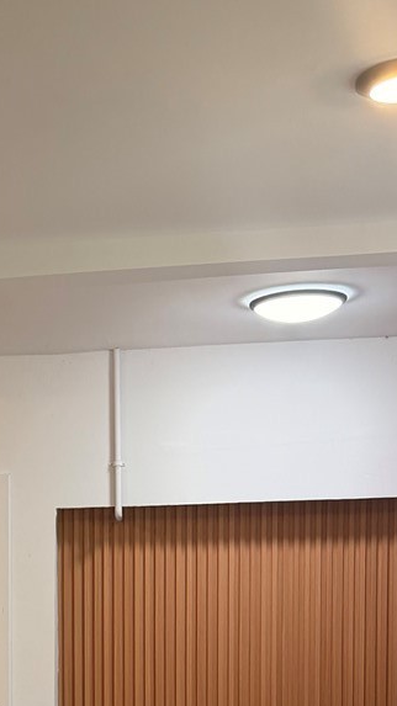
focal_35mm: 73
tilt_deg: -3.7
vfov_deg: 27.2
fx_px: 1367
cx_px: -75
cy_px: 720
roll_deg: +0.2
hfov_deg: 15.9
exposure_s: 1/121
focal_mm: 6.76
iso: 200
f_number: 1.78
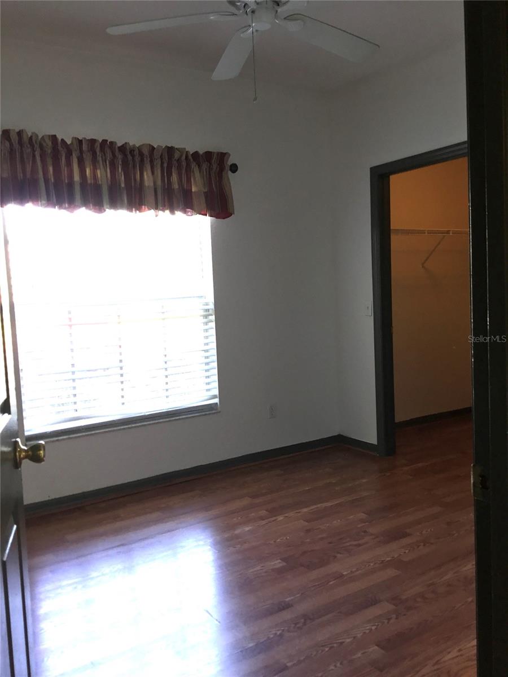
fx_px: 607
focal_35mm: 31
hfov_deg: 45.4
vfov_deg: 58.4
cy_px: 338
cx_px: 254
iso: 40
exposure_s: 1/30
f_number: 2.4
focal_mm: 3.3
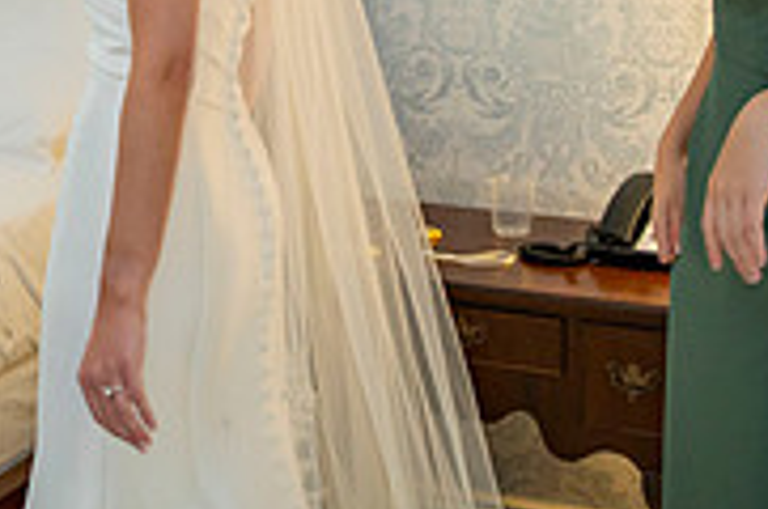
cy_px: -119
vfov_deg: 16.6
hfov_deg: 25.5
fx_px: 1661
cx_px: 127
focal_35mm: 78
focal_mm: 24
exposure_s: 1/60
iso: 1000
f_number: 2.8
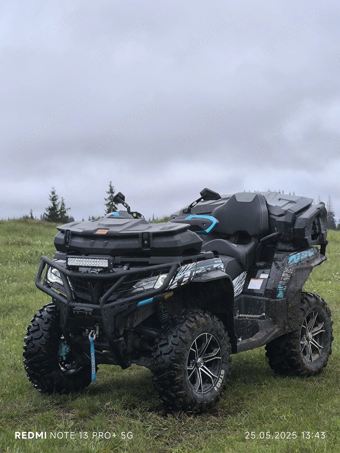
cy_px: 226
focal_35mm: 93
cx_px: 170
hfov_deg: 15.9
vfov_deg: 21.1
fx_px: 1218
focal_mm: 6.14
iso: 50
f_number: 1.65
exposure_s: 1/600
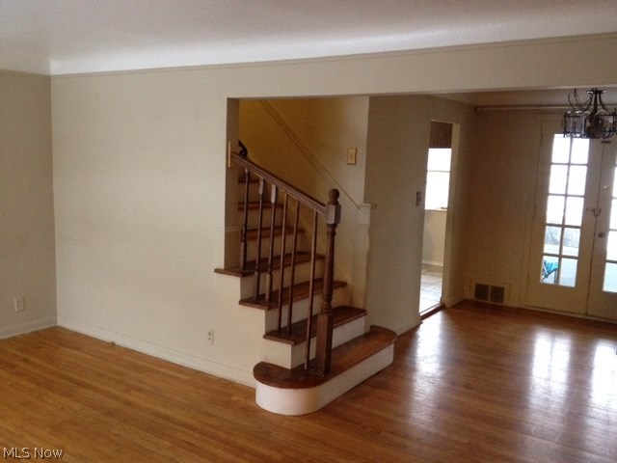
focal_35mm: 35
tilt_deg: -9.8
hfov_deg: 52.6
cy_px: 232
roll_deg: -2.0
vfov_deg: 40.7
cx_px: 308
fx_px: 624
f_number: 2.4
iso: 400
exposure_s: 1/17
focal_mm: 4.28
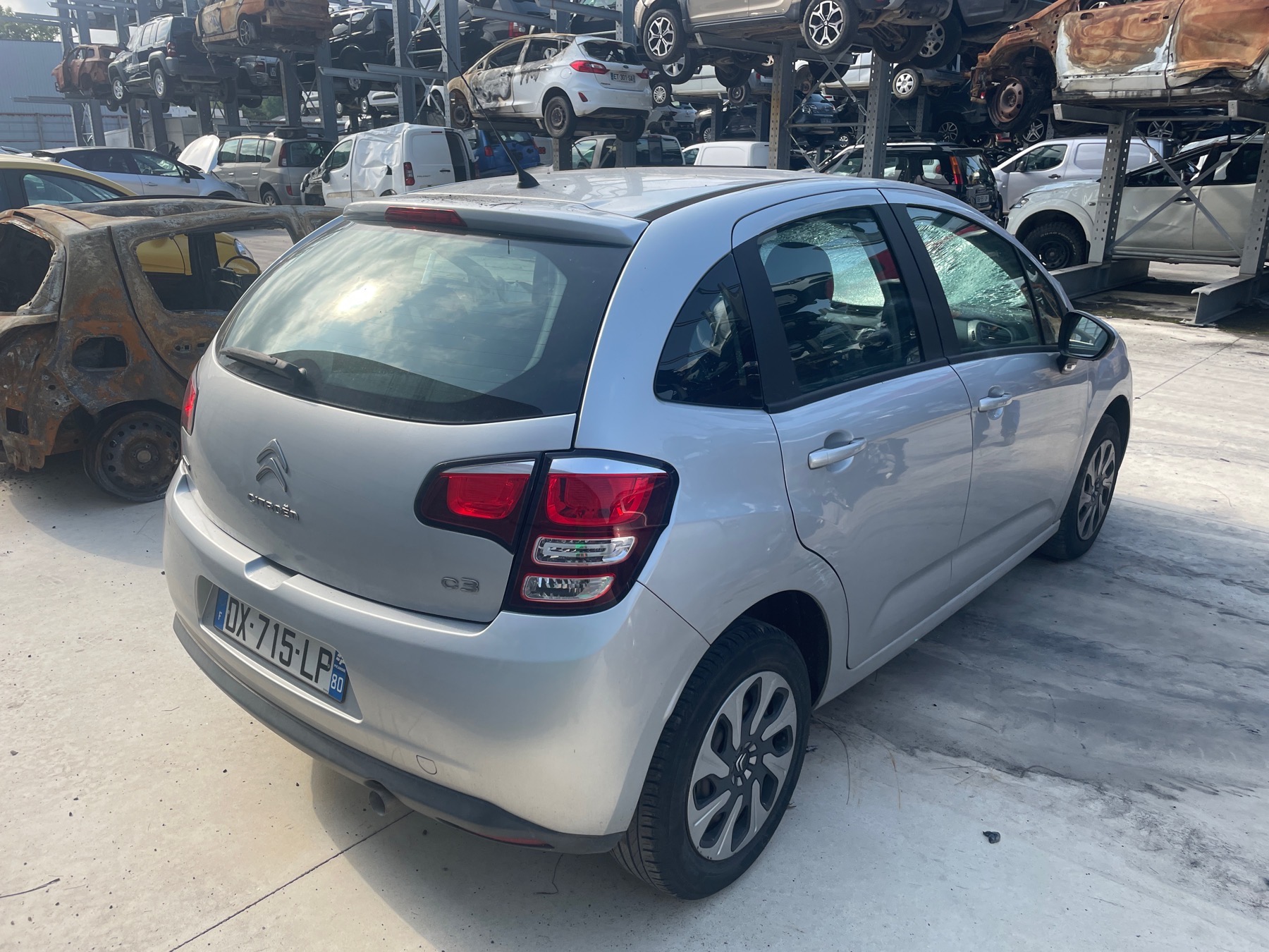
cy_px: 476
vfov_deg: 53.1
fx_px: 953
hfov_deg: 67.3
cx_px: 634
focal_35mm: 26
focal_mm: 4.2
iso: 32
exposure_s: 1/1401
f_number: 1.6
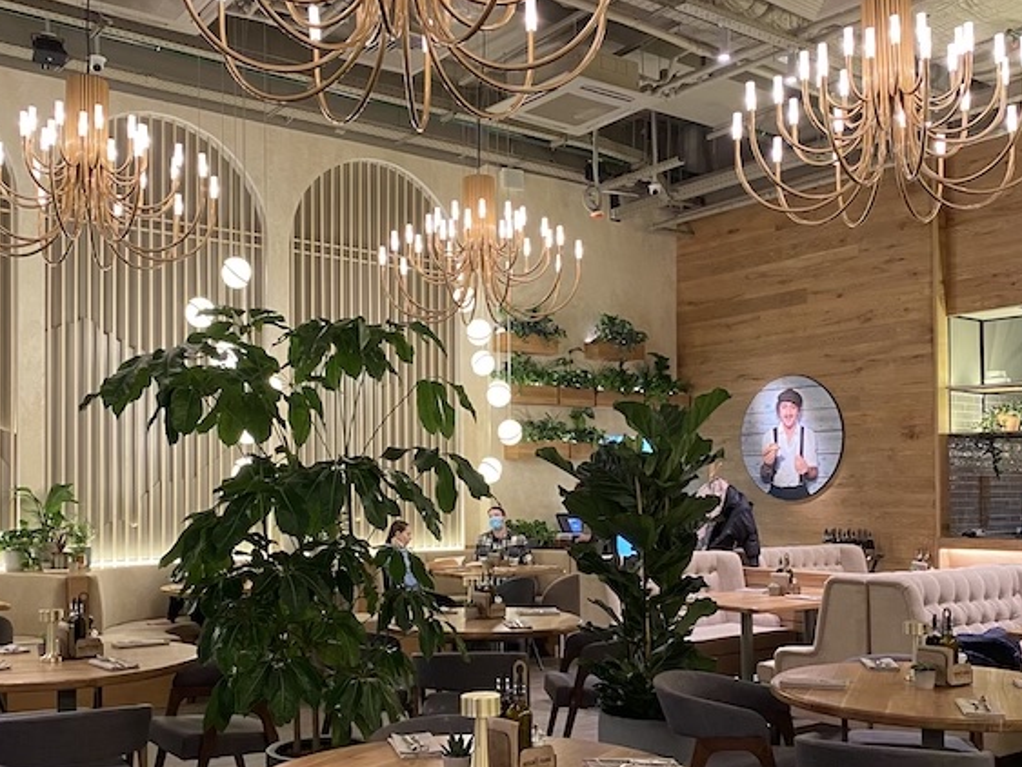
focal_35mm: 37
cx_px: 489
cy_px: 483
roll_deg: +0.6
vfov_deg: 38.4
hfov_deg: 50.1
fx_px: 1093
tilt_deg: +1.6
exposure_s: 1/33
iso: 320
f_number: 1.8
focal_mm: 4.25
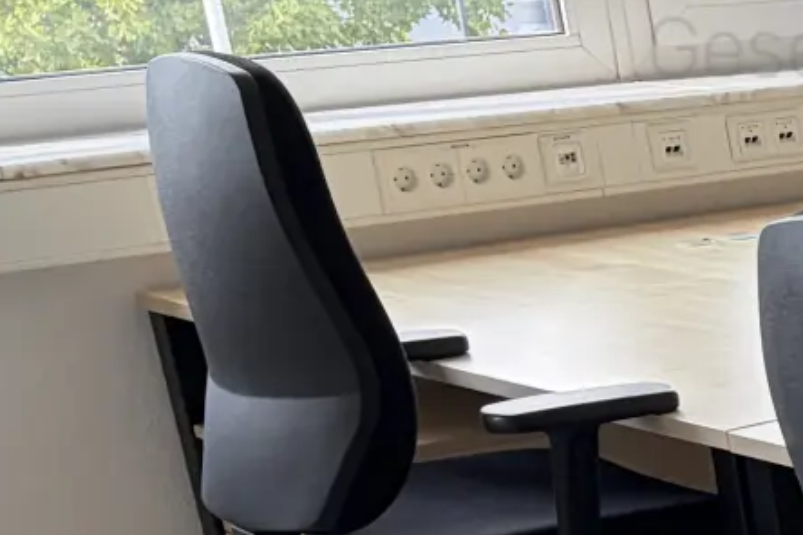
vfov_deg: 11.2
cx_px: 1671
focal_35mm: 117
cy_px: 851
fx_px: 2610
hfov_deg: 14.2
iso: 80
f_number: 1.6
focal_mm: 5.96
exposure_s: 1/202
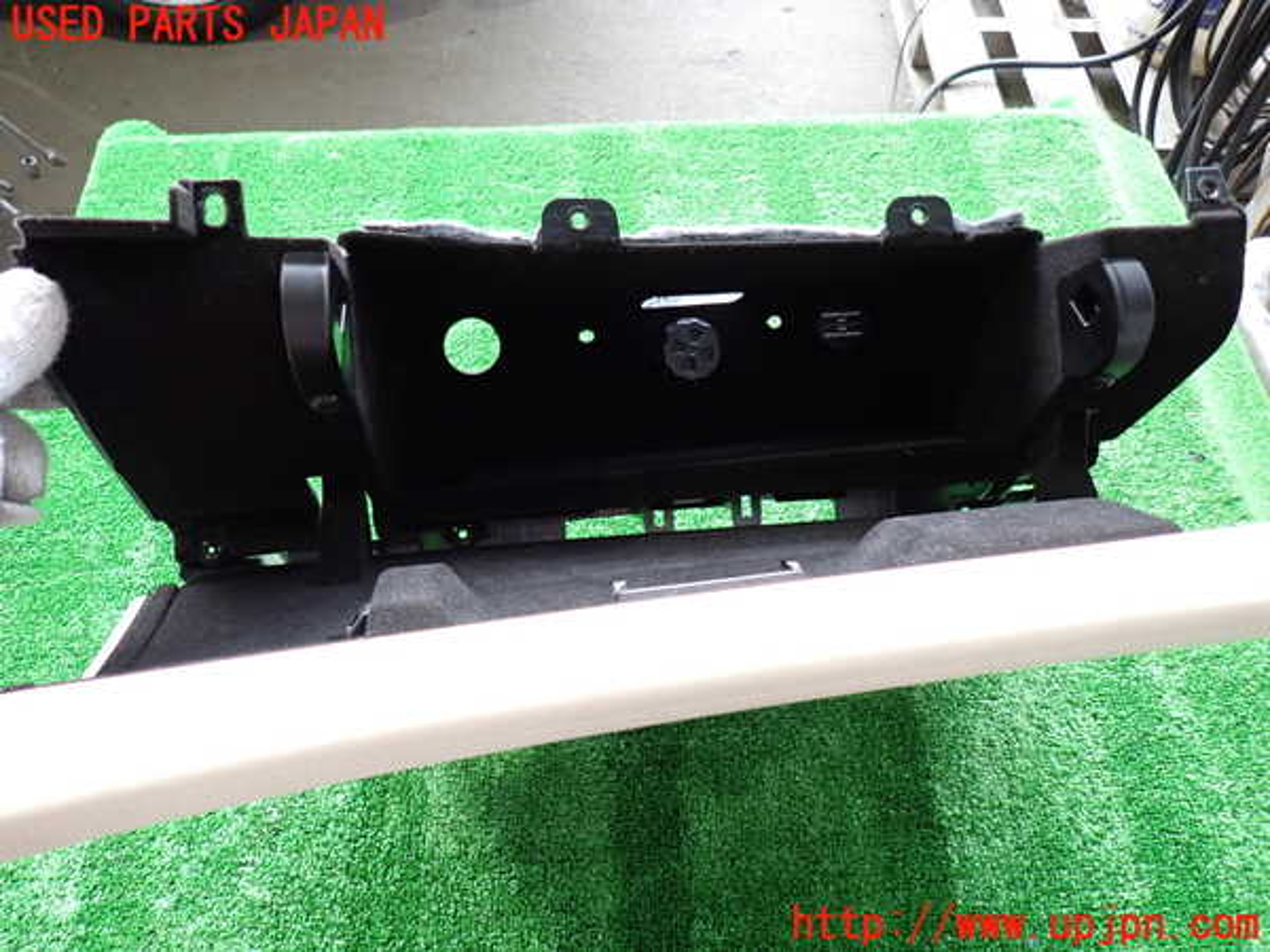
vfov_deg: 54.9
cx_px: 635
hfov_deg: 69.4
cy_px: 476
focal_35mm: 25
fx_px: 917
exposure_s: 1/30
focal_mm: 4.5
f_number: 2
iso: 250
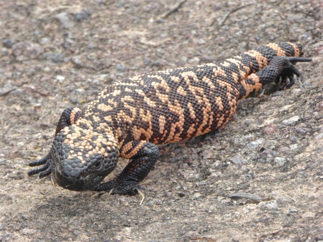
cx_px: 162
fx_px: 7026
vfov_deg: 2.0
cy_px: 121
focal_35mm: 753
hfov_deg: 2.6
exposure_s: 1/125
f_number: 6.3
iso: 100
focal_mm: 121.5
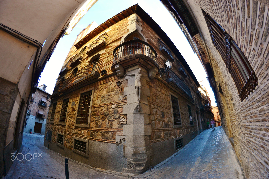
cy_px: 90
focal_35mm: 12
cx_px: 134
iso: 100
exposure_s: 1/80
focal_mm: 8
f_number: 3.5
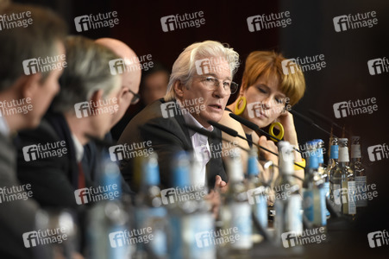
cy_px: 130
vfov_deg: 4.6
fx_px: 3239
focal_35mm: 300
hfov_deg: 6.9
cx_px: 194
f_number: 3.2
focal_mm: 200
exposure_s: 1/320
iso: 800
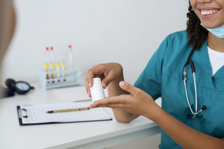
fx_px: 379
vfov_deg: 22.2
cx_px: 112
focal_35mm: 61
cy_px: 74
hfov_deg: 32.9
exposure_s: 1/400
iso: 320
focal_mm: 61
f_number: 3.5
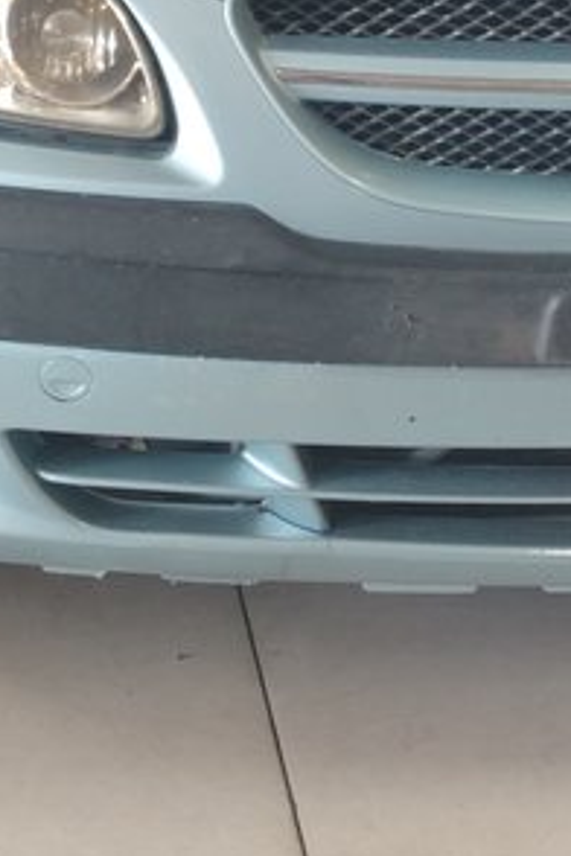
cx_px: 137
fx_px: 809
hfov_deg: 37.8
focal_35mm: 34
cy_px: 425
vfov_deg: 55.8
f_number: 1.75
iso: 931
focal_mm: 5.25
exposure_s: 1/33.3
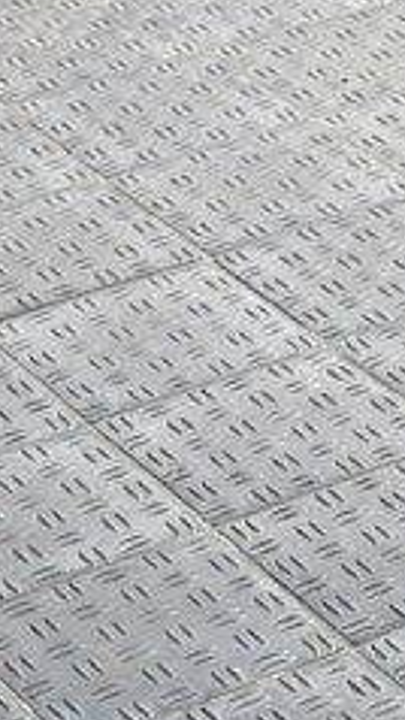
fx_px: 3911
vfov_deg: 9.9
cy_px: -649
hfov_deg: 5.7
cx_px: 1009
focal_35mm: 205
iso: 500
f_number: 5.6
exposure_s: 1/640
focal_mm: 45
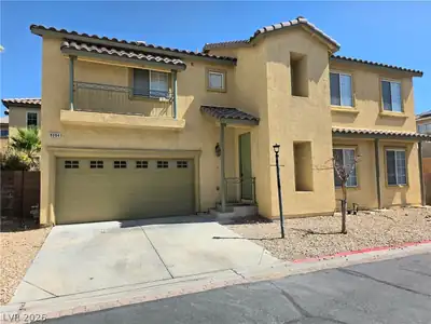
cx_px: 216
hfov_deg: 73.9
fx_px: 286
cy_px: 162
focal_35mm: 23
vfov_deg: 58.9
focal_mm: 6.3
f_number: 1.7
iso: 80
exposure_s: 1/10000
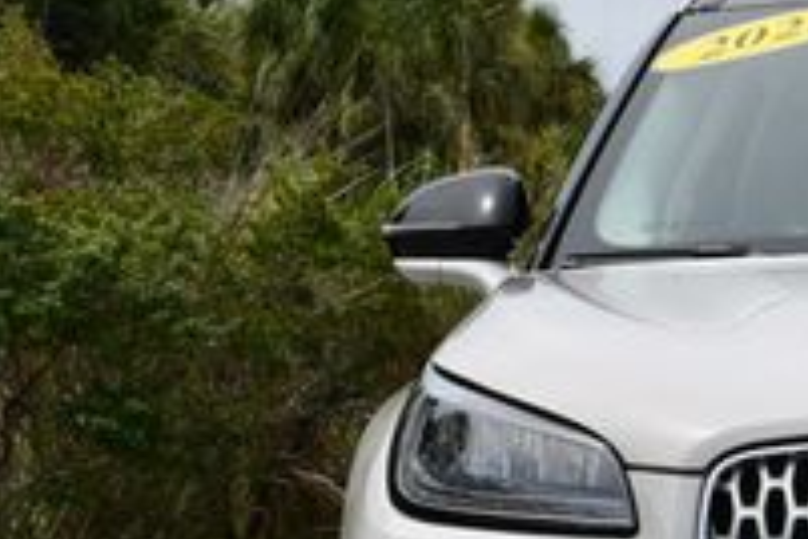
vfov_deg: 6.7
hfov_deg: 9.9
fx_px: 4578
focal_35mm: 204
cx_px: 1085
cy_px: 471
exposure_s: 1/250
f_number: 8
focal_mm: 32
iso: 100
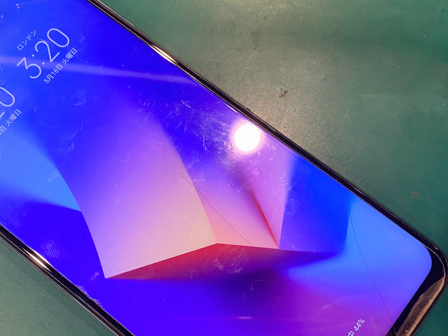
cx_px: 165
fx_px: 544
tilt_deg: -76.8
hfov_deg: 44.4
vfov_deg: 34.1
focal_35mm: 42
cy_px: 217
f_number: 1.8
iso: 160
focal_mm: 4.25
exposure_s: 1/50
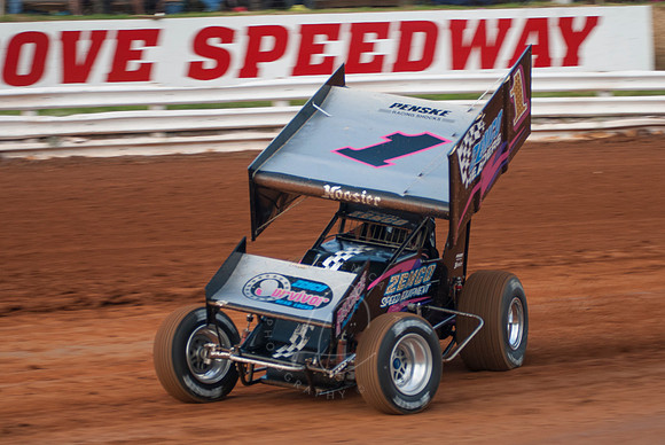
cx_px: 332
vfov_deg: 11.4
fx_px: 2219
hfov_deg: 17.0
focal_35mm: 120
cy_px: 222
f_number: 2.8
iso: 250
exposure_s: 1/500
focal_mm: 80
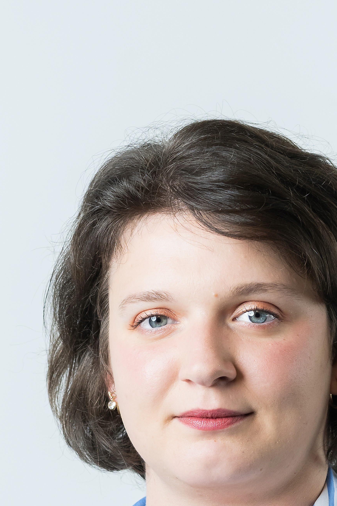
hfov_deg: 7.4
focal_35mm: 186
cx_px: 207
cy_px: 440
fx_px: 2612
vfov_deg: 11.0
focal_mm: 55
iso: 400
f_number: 4.5
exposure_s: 1/100
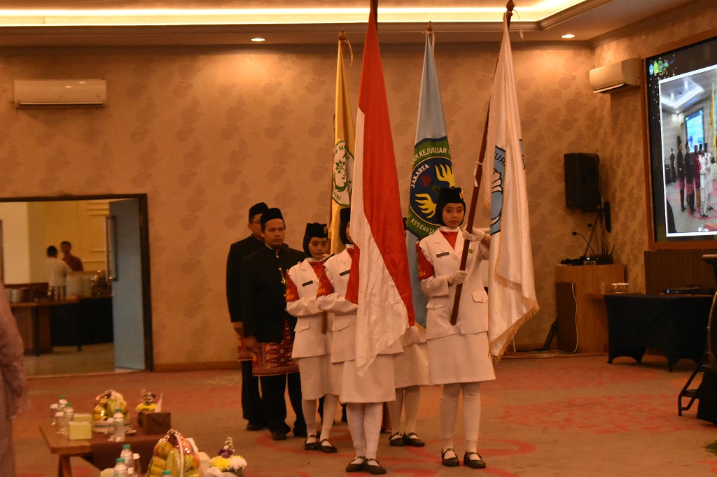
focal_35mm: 82
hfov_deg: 24.6
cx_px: 358
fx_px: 1643
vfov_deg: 16.5
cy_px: 238
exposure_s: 1/125
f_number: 8
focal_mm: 55
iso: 6400
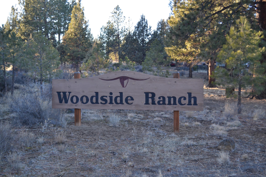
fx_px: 321
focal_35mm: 44
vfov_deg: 30.8
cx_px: 133
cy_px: 88
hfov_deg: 45.0
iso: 250
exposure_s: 1/125
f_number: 4.5
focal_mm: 29
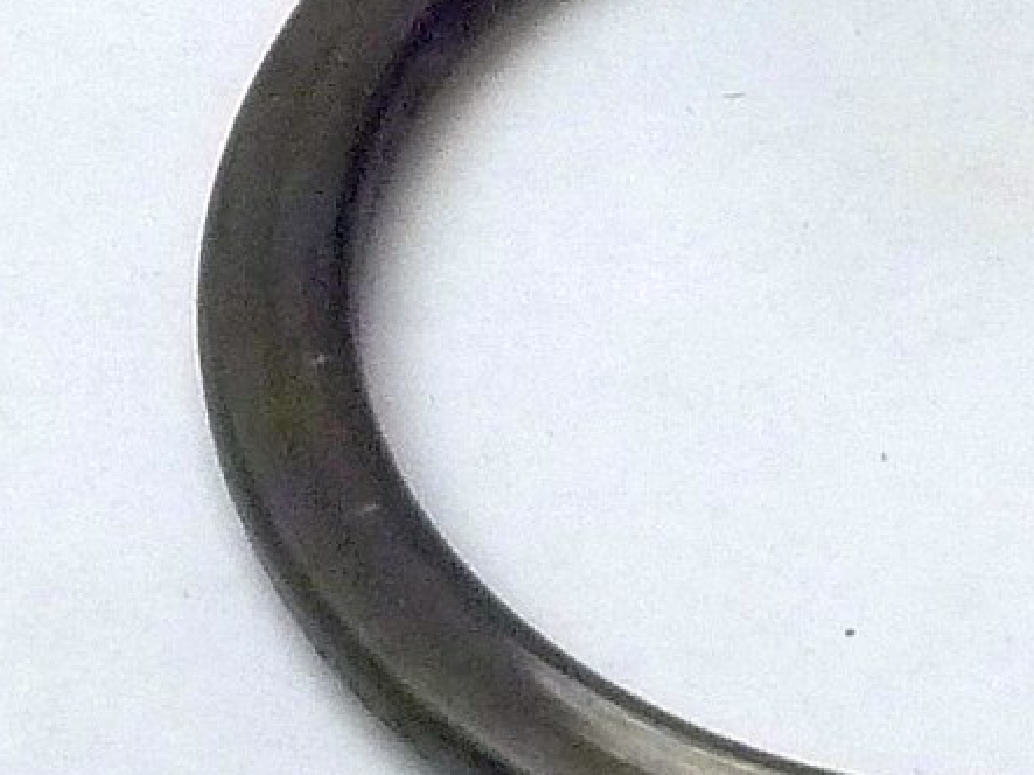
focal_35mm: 78
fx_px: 2329
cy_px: 315
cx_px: 1007
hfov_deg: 24.0
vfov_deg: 18.9
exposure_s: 1/30
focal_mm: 6.1
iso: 320
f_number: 3.6
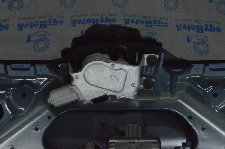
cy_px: 74
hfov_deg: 33.4
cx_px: 112
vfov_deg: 22.6
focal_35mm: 60
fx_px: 375
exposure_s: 1/15
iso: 6400
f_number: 20
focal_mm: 40
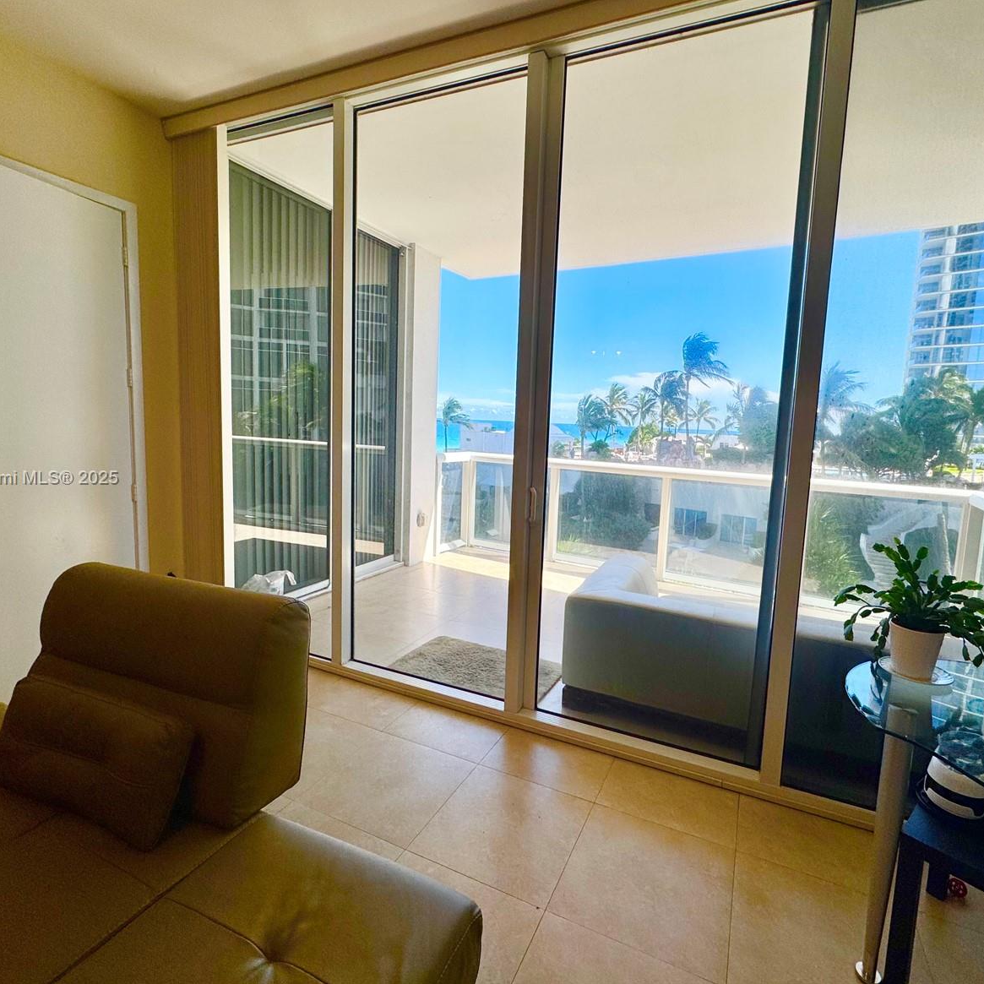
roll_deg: -3.5
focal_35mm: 17
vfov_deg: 83.9
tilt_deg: -6.8
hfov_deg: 83.9
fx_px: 547
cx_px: 524
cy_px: 479
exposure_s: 1/349
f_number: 2.2
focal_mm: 2.22
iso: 40
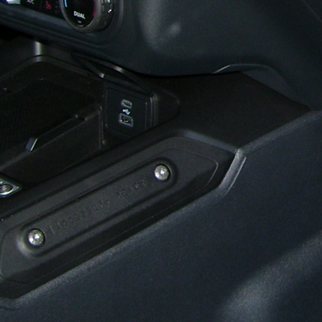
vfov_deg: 13.6
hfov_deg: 13.6
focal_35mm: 126
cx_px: 344
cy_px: -4
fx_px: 1326
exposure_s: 1/60
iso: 80
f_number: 2.7
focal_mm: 6
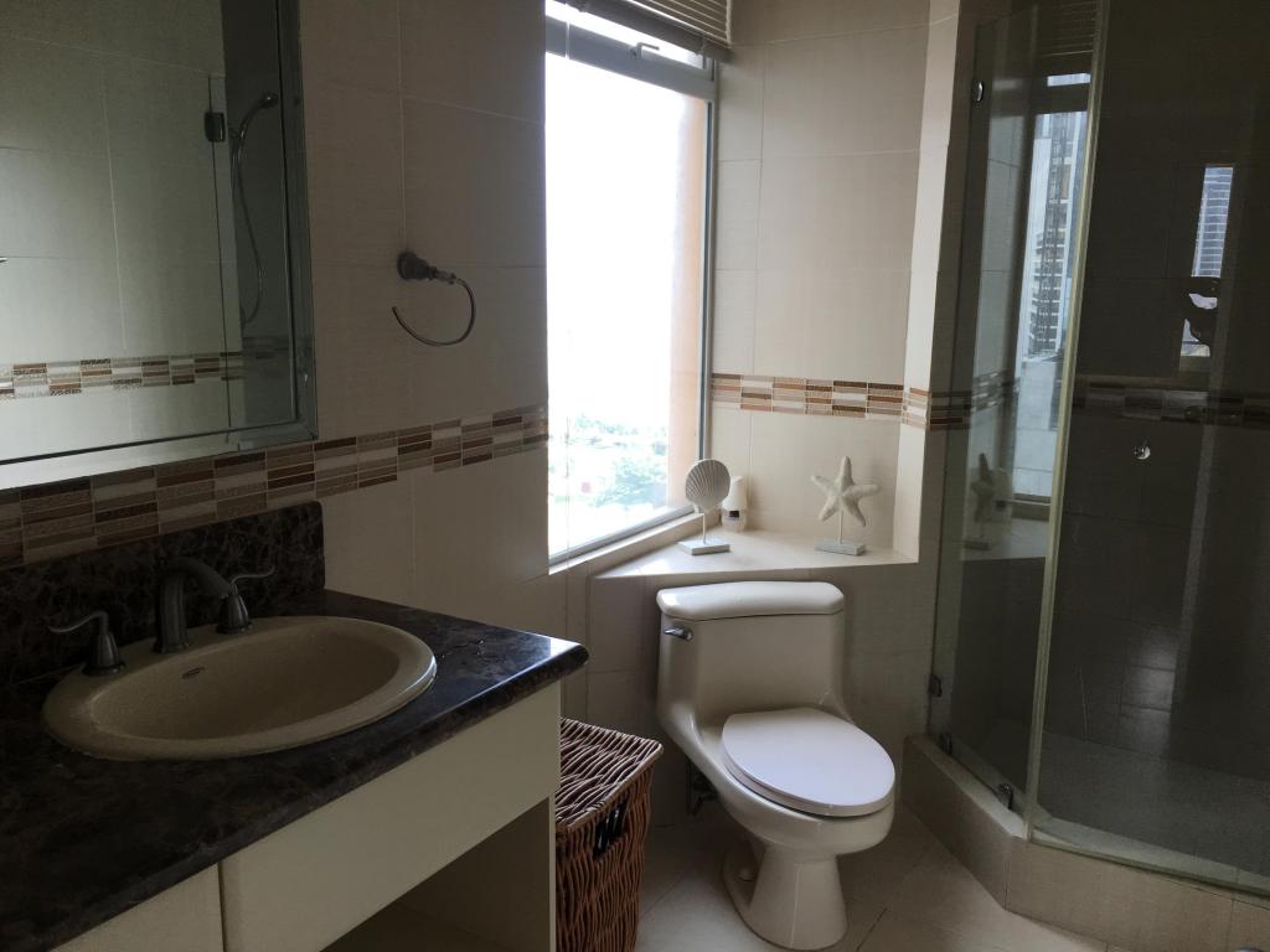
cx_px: 635
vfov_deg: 48.2
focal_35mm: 29
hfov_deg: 61.7
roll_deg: -0.3
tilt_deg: -11.1
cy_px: 476
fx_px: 1064
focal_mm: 4.15
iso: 40
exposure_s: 1/120
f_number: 2.2
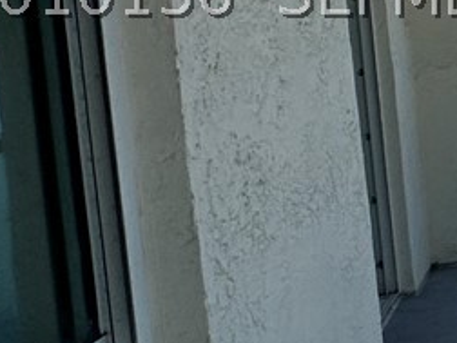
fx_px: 1175
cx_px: 1311
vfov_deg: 16.2
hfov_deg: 12.1
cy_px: -7
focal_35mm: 89
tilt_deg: -3.3
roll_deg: +1.5
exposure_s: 1/4000
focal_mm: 2.22
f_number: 2.2
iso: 50
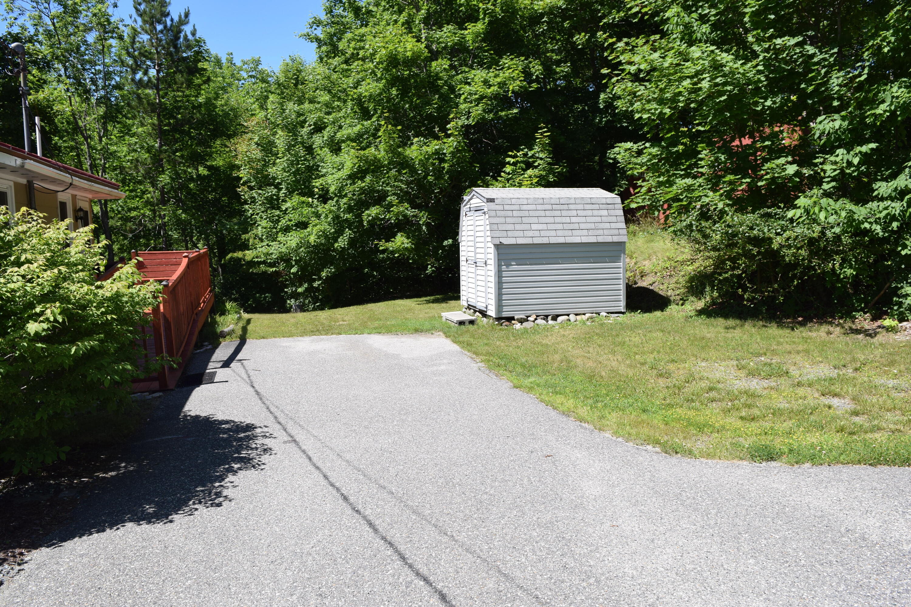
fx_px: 683
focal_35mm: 27
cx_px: 456
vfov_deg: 47.9
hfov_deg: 67.4
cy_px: 304
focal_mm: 18
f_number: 10
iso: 200
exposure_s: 1/400
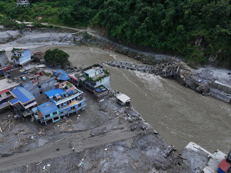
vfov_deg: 56.8
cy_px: 86
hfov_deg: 71.6
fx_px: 160
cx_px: 116
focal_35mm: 24
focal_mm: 12.29
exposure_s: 1/120
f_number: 10
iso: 100
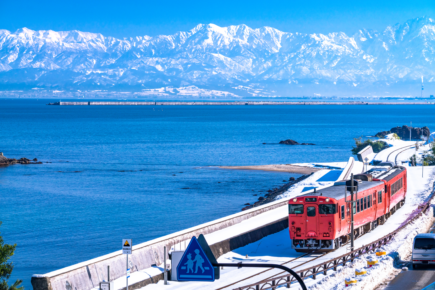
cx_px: 218
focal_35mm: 130
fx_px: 1571
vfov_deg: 10.6
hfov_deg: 15.8
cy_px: 145
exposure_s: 1/800
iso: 400
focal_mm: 130
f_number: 9
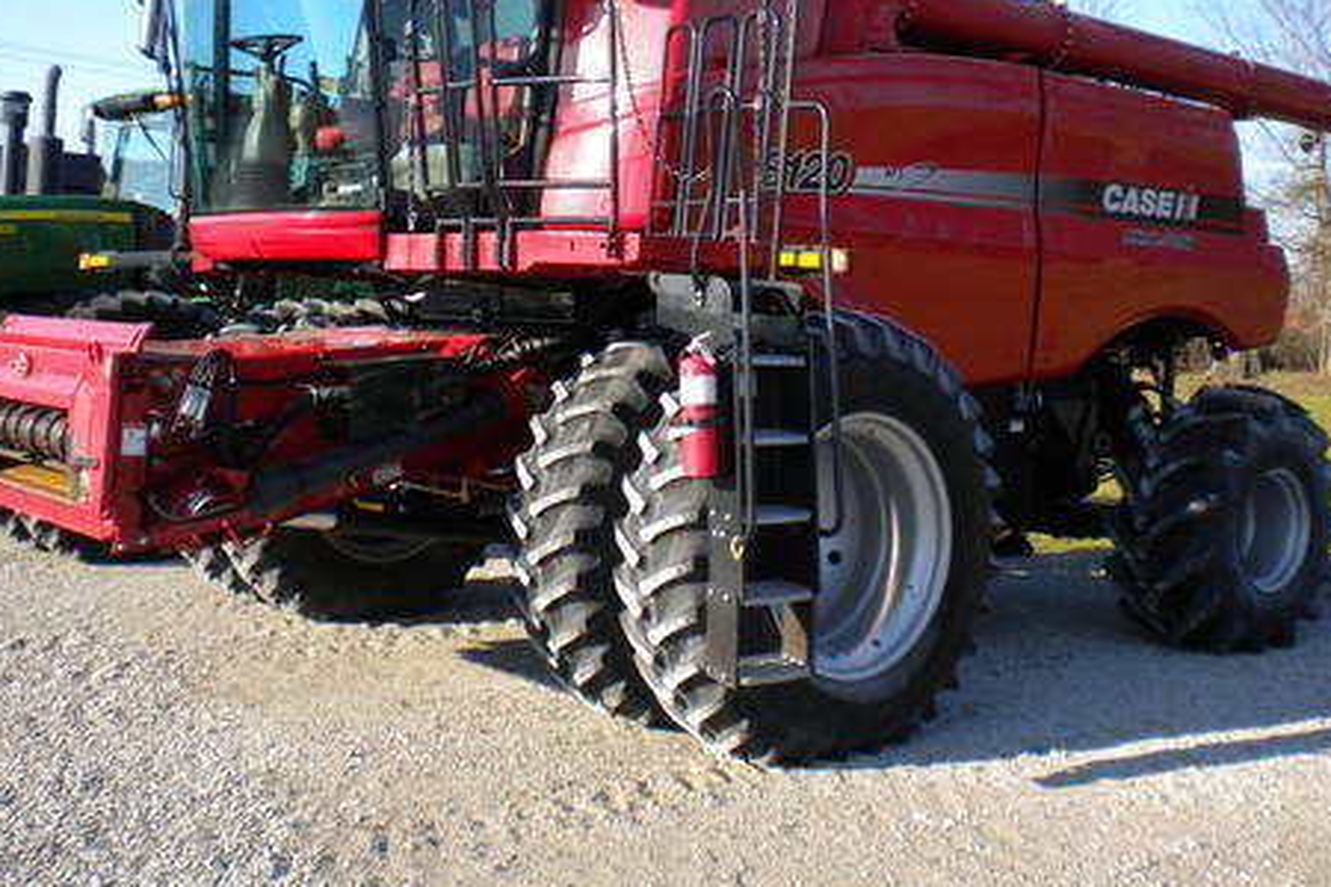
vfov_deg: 30.3
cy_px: 290
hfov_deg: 44.5
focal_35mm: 44
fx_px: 1627
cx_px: 689
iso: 80
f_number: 4.6
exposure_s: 1/265
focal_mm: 6.3
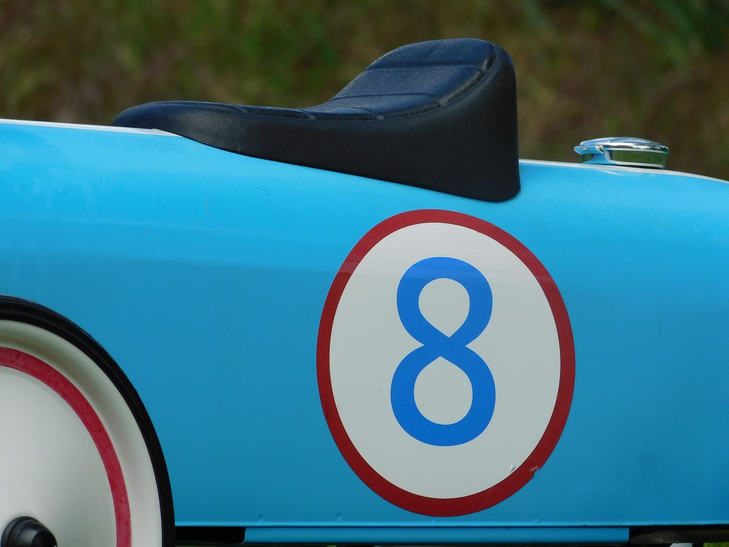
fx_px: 9266
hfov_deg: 4.5
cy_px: 274
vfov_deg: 3.4
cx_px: 364
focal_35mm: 440
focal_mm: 78.1
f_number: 5.9
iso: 125
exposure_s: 1/400
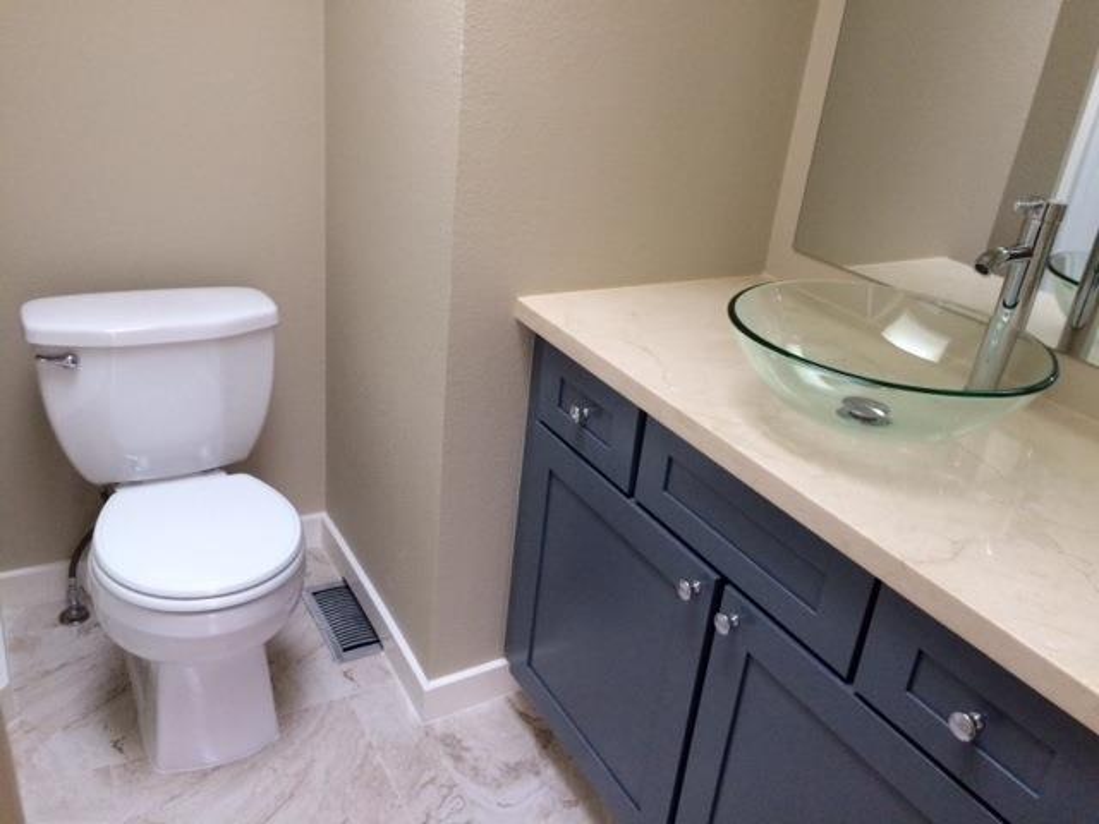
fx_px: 921
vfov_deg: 48.2
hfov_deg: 61.7
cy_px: 412
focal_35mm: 29
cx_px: 550
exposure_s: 1/30
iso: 64
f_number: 2.2
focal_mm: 4.15
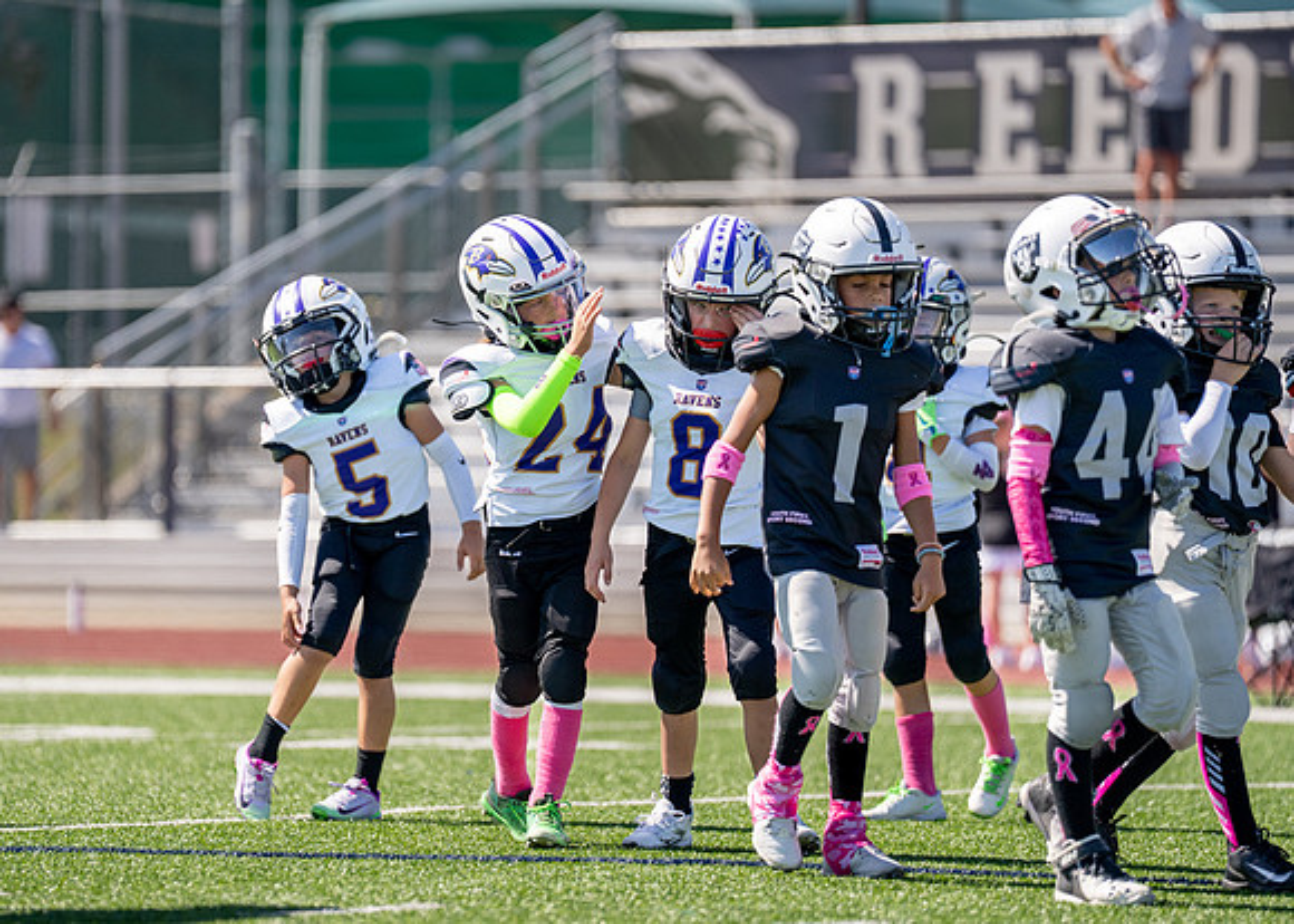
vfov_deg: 5.9
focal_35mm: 244
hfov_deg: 8.2
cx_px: 497
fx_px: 8970
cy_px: 455
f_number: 2.8
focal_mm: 200
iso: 200
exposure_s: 1/4000
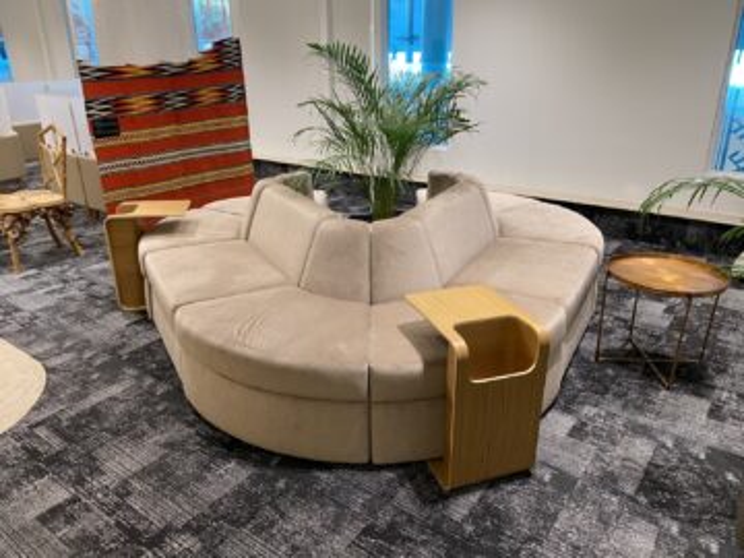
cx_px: 372
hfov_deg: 67.3
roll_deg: +0.6
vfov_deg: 53.1
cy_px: 279
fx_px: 559
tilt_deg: -21.6
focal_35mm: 26
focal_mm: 4.25
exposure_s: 1/50
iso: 100
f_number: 1.8
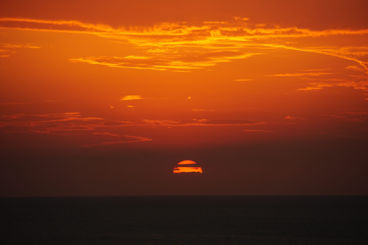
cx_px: 184
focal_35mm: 300
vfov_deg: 4.6
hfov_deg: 6.9
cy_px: 122
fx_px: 3067
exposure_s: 1/320
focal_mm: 200
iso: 250
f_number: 6.3
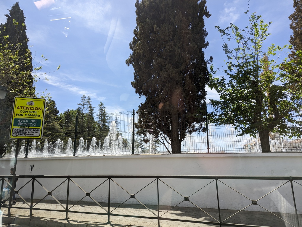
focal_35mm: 24
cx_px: 151
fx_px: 210
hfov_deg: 71.5
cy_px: 114
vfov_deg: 56.9
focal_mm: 6.81
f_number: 1.85
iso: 44
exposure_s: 1/206
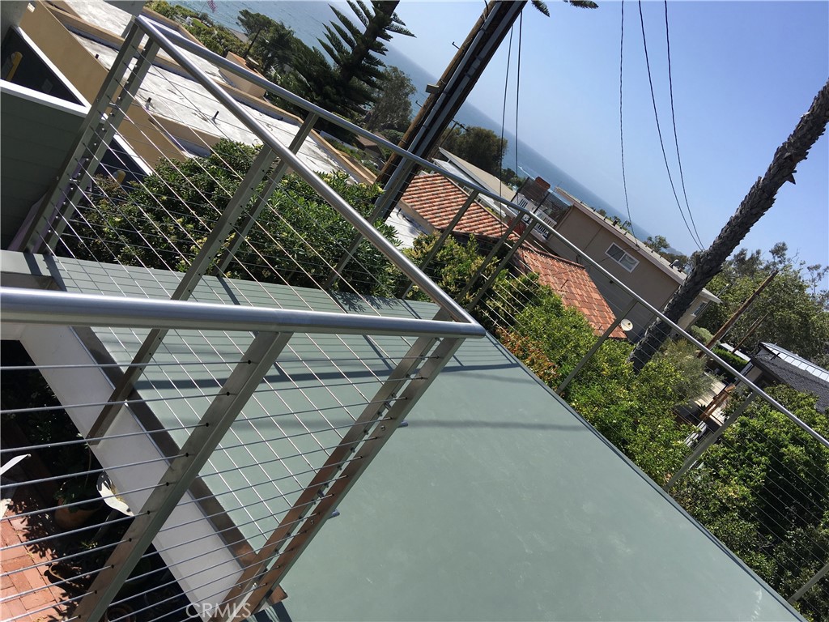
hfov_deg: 61.7
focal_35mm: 29
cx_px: 414
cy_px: 311
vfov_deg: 48.2
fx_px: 695
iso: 25
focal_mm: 4.15
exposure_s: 1/1876
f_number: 2.2
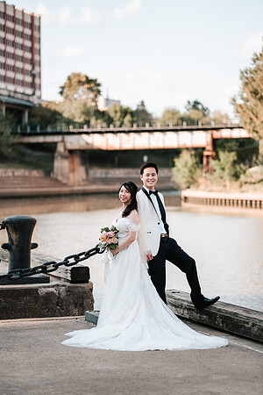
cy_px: 198
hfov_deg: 16.1
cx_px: 132
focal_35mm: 85
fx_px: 931
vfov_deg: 23.9
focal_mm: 85
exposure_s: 1/500
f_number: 2
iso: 50
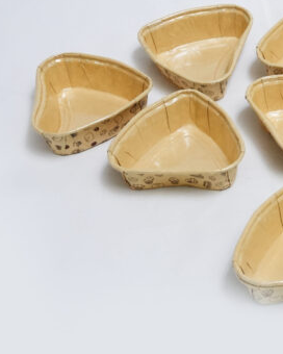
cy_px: 111
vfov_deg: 21.4
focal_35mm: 89
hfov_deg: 16.7
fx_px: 932
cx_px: 317
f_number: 16
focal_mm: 46
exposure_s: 1/160
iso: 6400
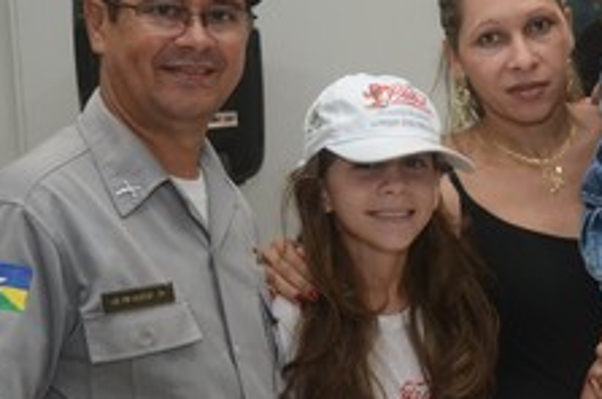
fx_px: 1620
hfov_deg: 20.9
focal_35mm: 97
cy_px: 229
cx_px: 437
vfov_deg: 14.1
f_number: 4.2
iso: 1600
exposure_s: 1/125
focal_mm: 32
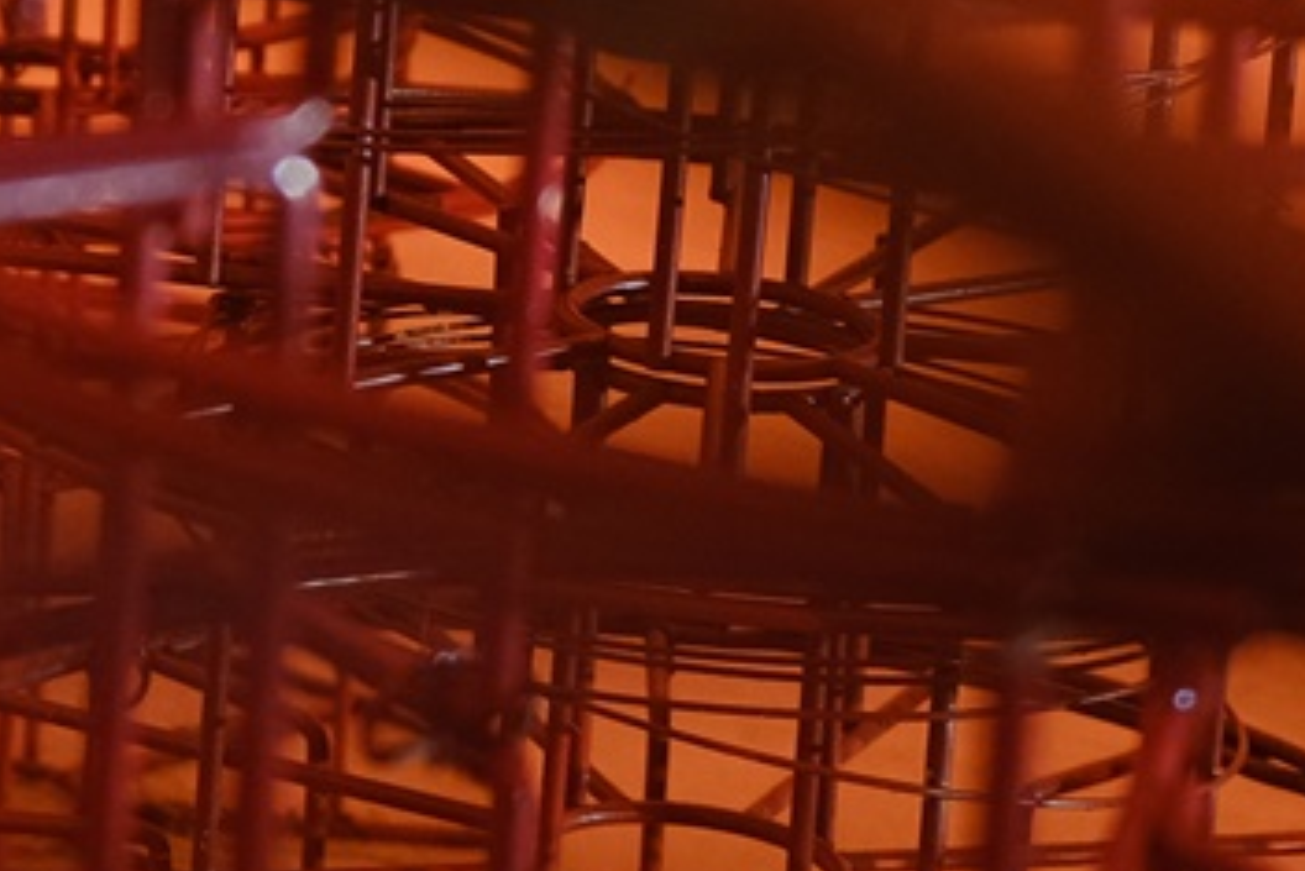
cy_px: -639
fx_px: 6854
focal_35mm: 189
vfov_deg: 7.1
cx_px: -667
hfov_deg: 10.5
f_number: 3.2
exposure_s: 1/45
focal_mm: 23
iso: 1000
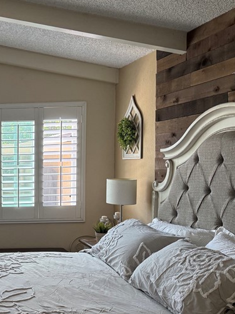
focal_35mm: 49
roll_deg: +1.1
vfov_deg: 38.6
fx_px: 444
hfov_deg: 26.1
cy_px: 200
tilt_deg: -4.7
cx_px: -54
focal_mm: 6.76
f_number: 1.78
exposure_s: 1/125
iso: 200
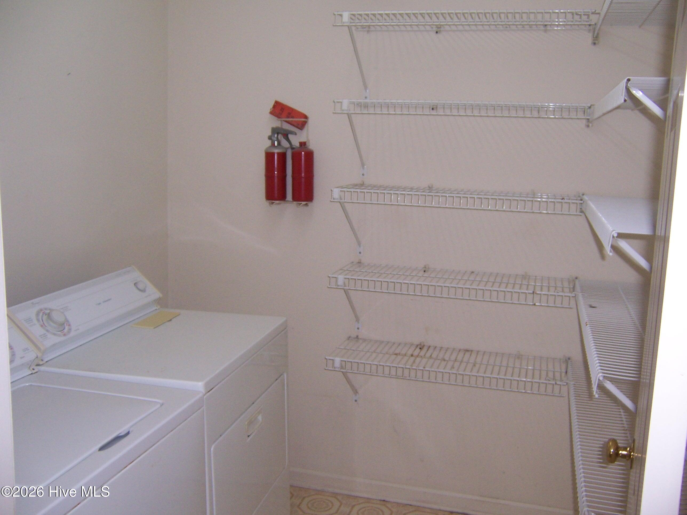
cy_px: 258
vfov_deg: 42.9
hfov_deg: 55.4
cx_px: 344
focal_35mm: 33
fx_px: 655
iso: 140
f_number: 2.8
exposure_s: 1/60
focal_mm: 5.5
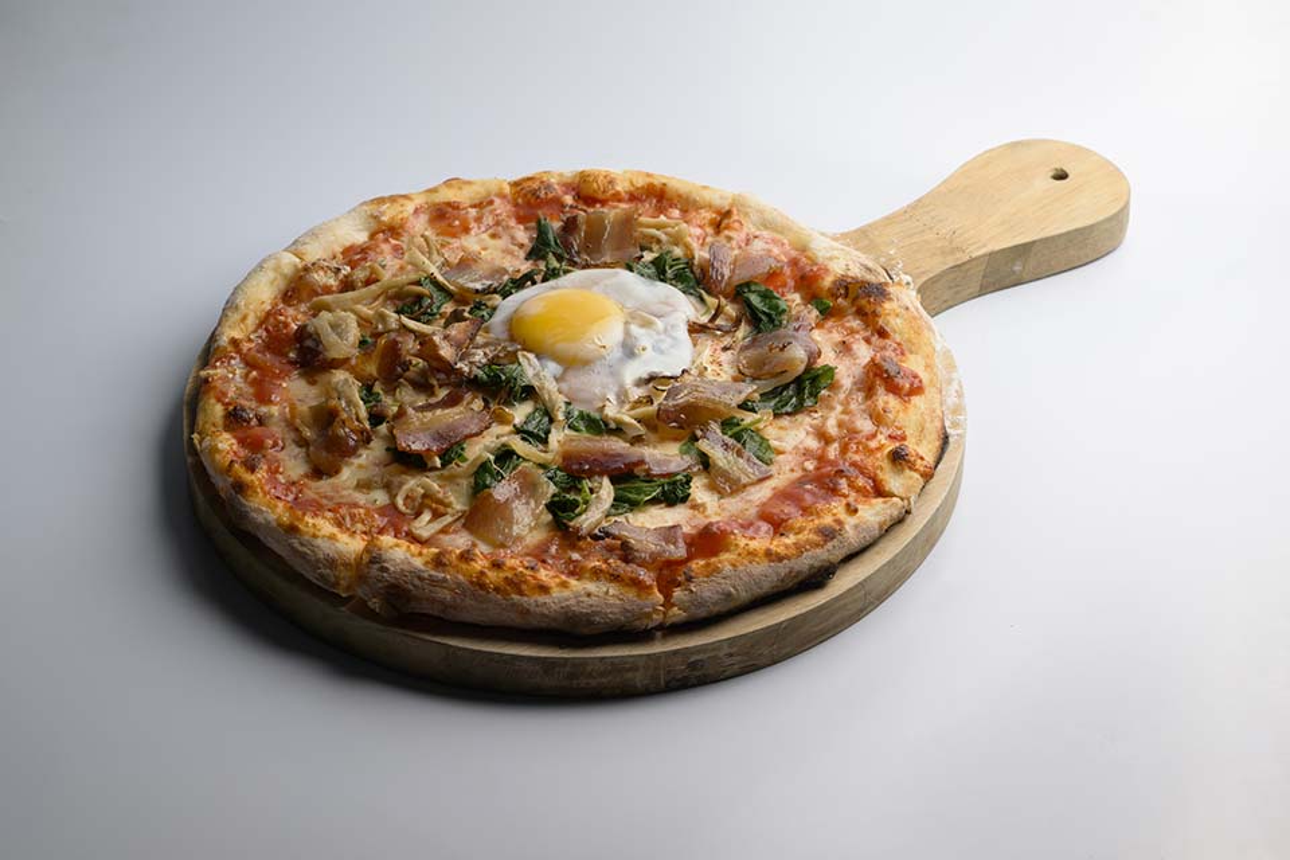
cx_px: 645
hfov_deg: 23.9
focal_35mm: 85
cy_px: 430
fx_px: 3046
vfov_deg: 16.1
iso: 80
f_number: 8.5
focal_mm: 85
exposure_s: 1/200
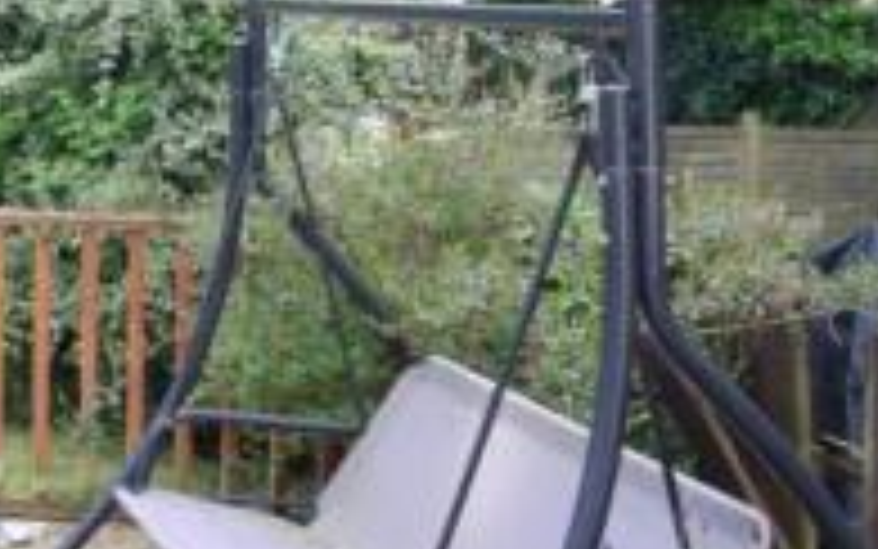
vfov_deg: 17.7
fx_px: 1723
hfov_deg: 21.8
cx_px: -561
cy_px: -2
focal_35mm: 72
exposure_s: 1/200
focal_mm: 14
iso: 400
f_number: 7.1
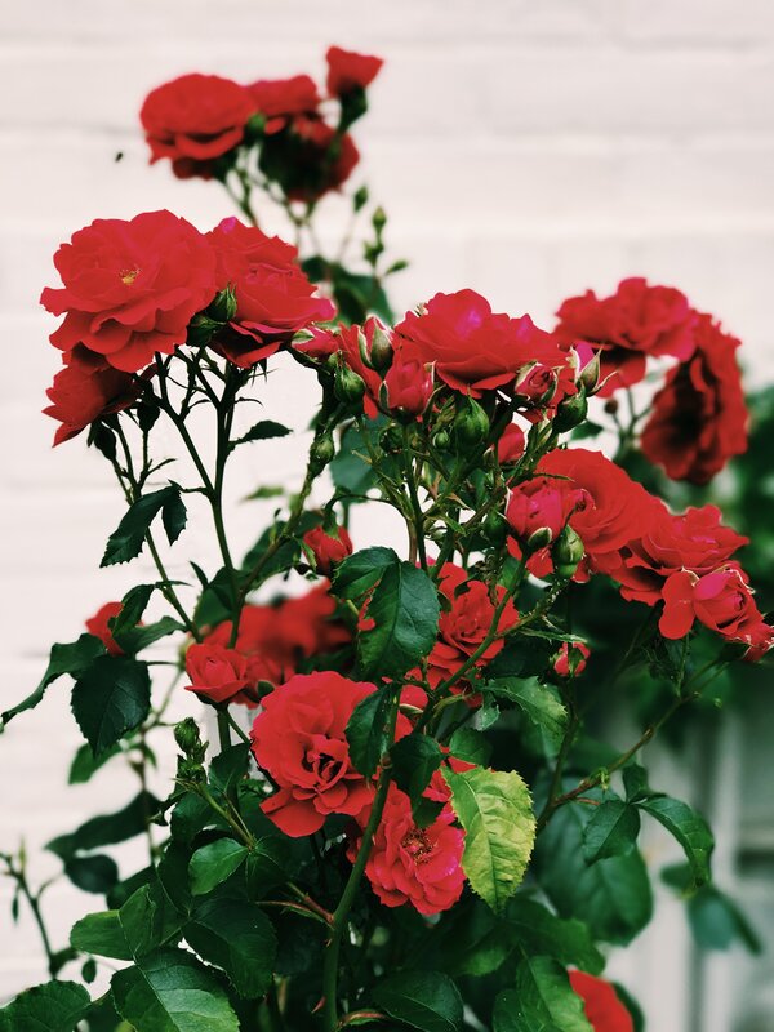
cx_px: 387
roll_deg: +0.5
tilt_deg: -14.4
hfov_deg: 25.7
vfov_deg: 33.8
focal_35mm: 57
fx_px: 1699
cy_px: 516
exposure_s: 1/339
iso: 20
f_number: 2.8
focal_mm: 6.6
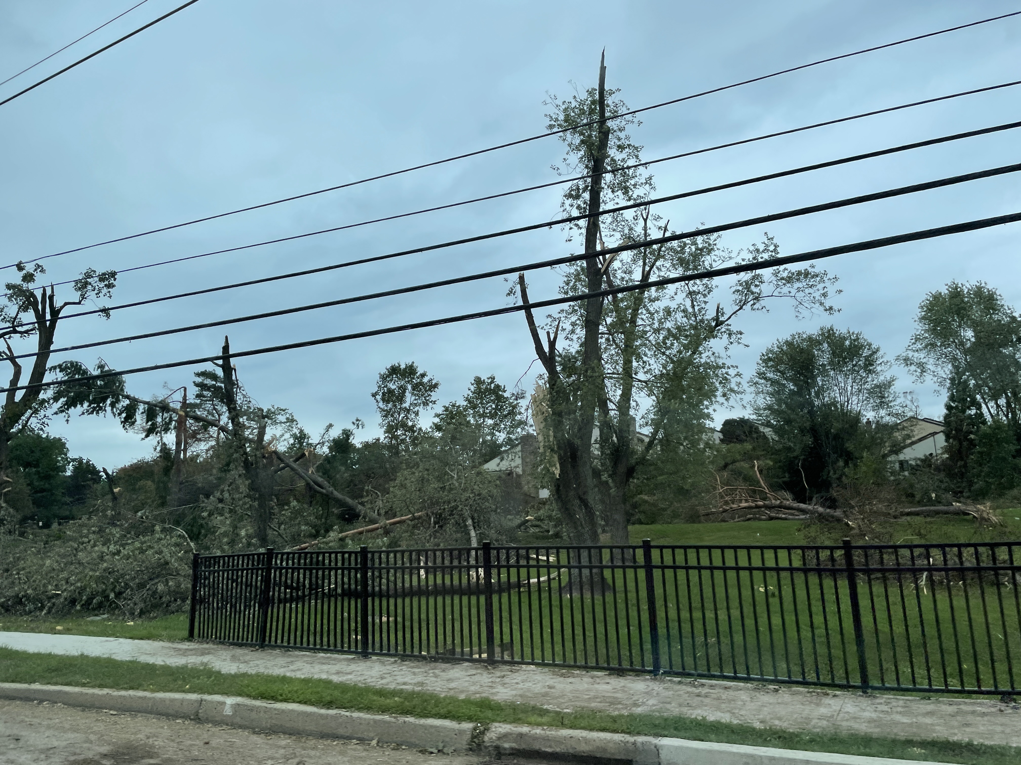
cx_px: 510
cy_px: 382
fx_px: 767
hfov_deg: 67.3
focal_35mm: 26
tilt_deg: +9.9
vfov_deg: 53.1
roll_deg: +3.7
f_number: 1.6
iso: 32
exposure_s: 1/807
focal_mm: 4.2
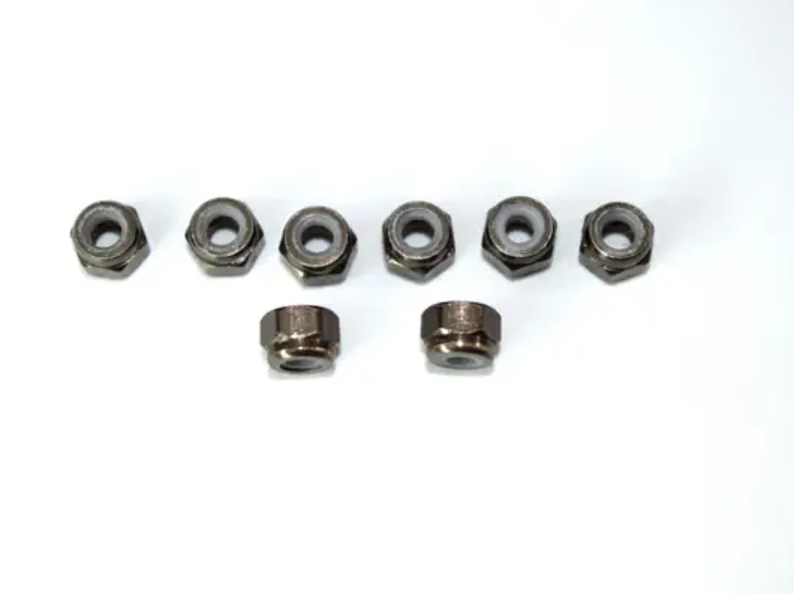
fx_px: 1949
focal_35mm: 85
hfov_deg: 23.0
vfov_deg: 17.4
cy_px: 298
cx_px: 388
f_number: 7.1
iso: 100
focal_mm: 52
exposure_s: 1/80
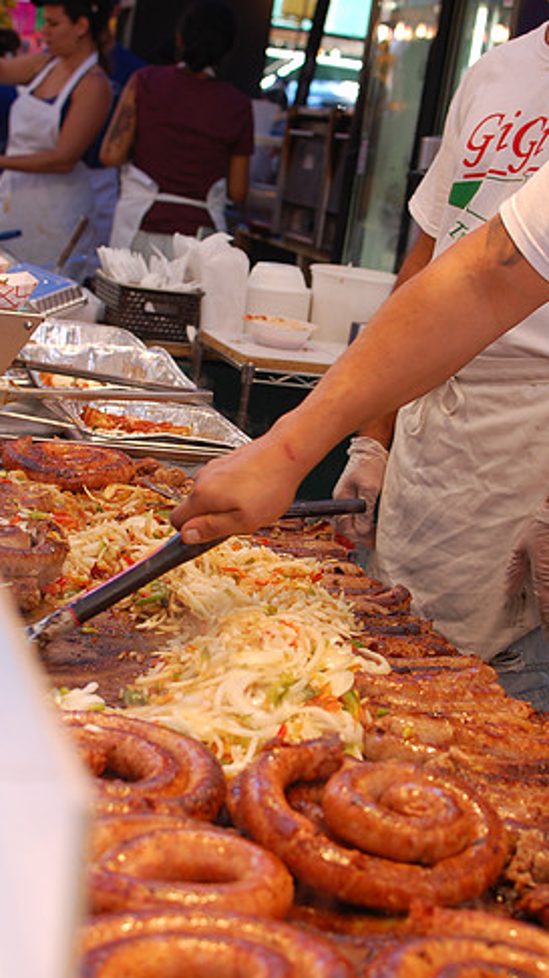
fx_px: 1700
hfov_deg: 18.3
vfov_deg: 32.1
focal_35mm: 66
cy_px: 501
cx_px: 300
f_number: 3.5
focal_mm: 35
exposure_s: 1/125
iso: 220
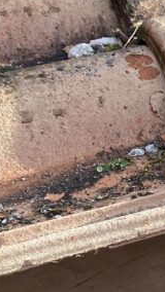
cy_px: 294
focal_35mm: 102
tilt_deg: -34.4
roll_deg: -21.0
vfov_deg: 20.3
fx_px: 792
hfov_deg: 9.4
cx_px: 490
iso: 32
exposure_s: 1/651
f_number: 1.8
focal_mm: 4.25
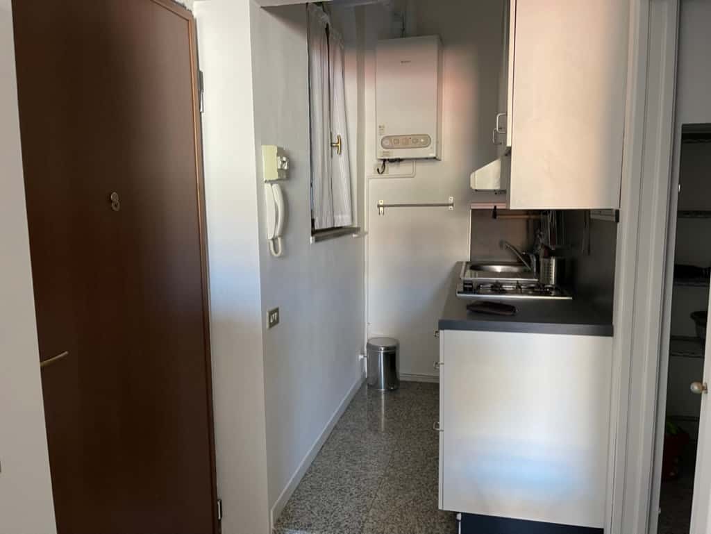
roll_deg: +0.5
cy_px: 267
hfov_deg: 67.3
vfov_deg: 53.1
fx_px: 534
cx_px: 356
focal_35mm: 26
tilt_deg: -8.0
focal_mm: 5.1
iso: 320
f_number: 1.6
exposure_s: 1/60
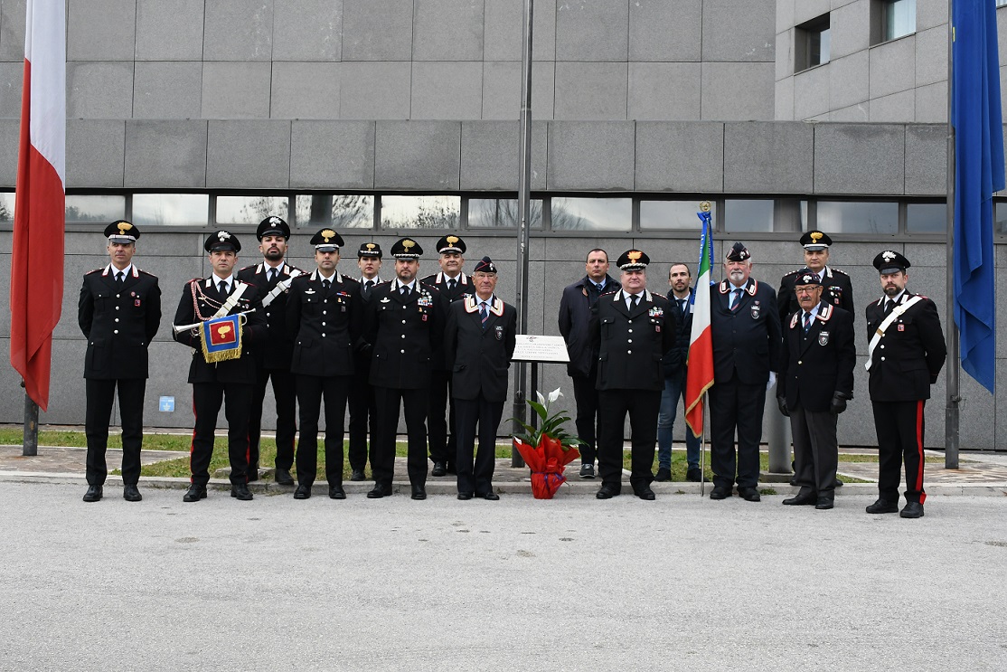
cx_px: 504
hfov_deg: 53.1
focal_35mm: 36
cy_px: 336
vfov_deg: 36.9
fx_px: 1007
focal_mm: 24
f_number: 7.1
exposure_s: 1/400
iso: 800
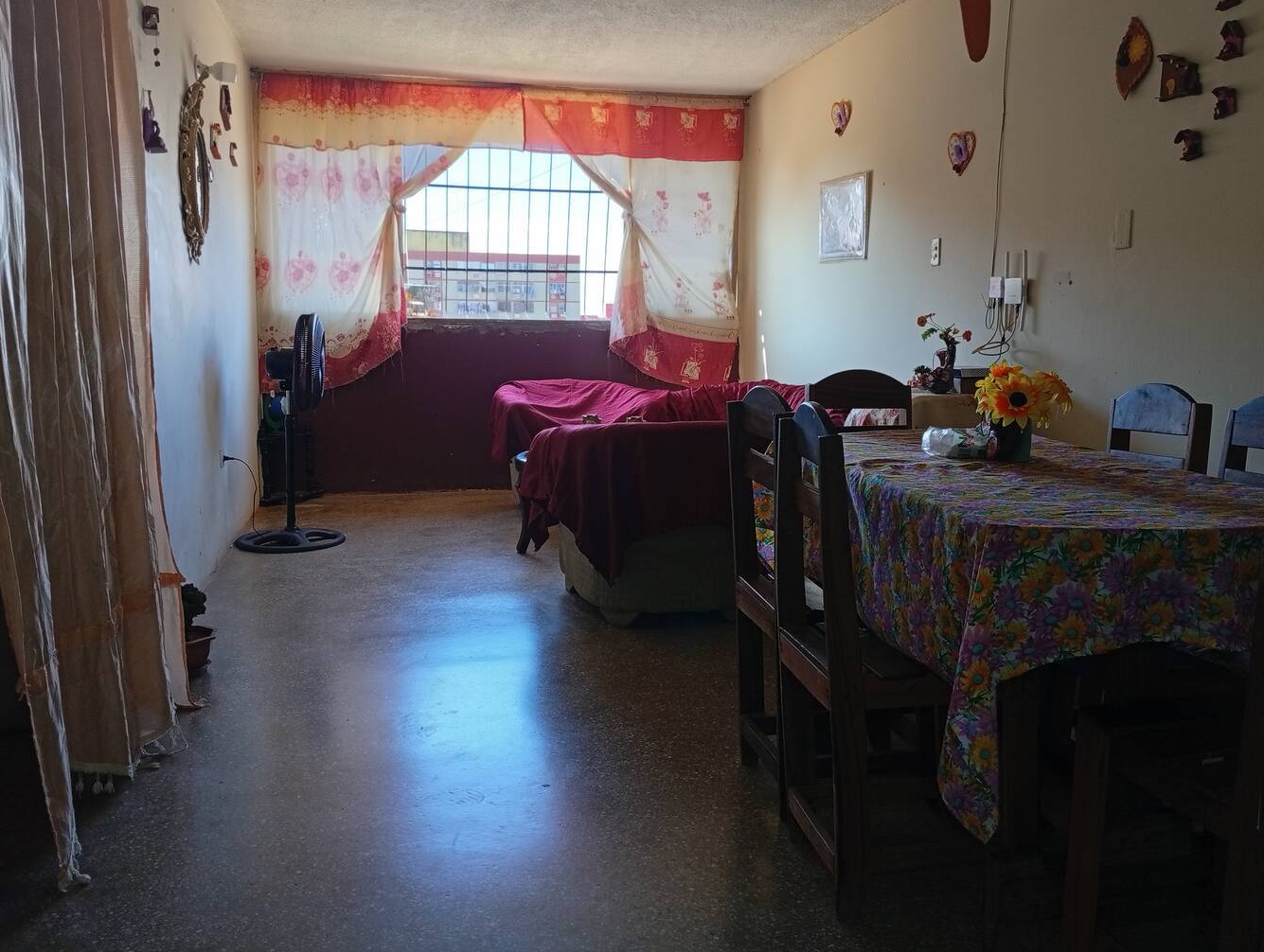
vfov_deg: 48.3
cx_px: 648
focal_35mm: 29
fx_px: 1061
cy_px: 448
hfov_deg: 61.6
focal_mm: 3.98
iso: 218
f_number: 1.8
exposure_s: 1/50
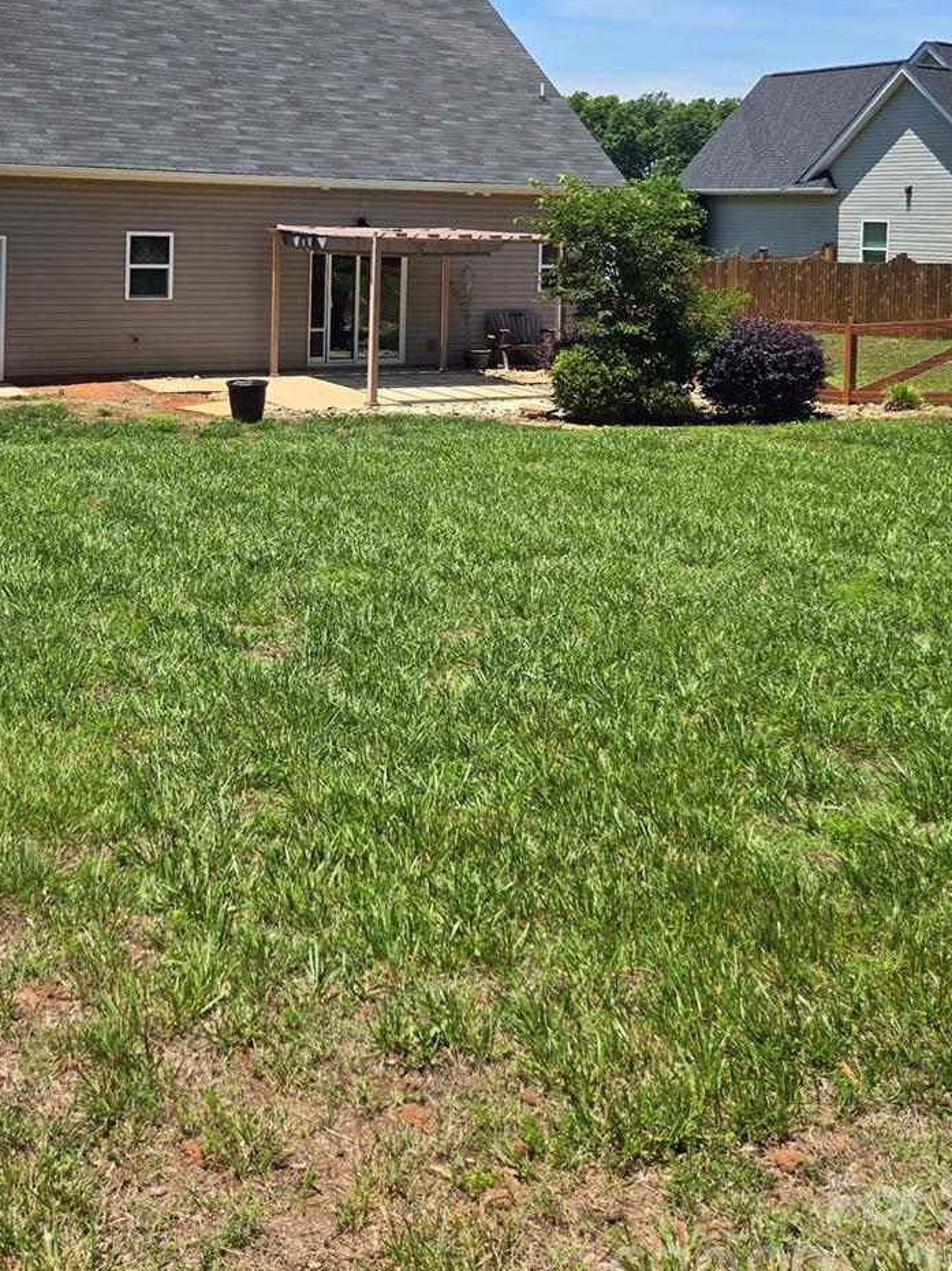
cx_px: 285
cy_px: 275
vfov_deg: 46.7
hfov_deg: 37.1
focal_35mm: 38
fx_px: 1394
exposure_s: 1/1879
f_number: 1.8
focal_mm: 5.4
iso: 25
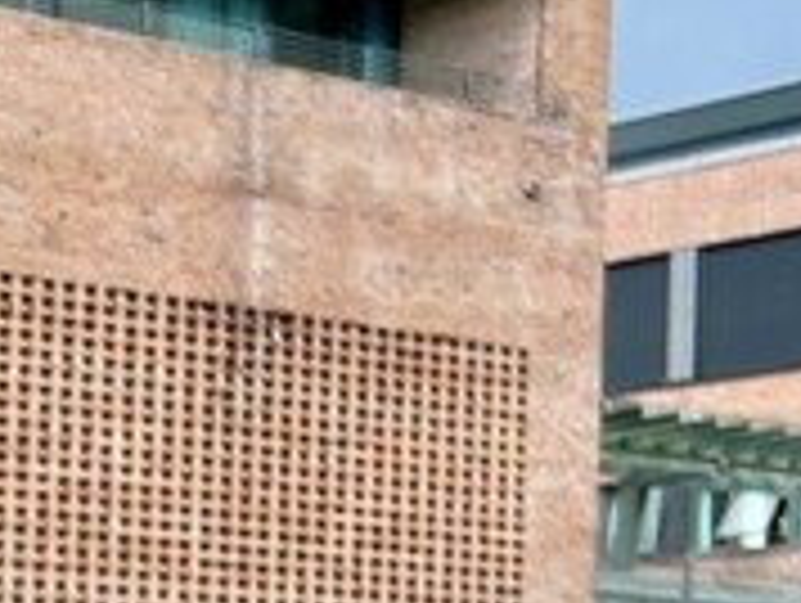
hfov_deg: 12.7
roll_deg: -1.3
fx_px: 3174
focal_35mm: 137
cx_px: -783
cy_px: 920
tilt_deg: -1.7
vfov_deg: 10.5
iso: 50
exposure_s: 1/1224
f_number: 1.5
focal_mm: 5.7
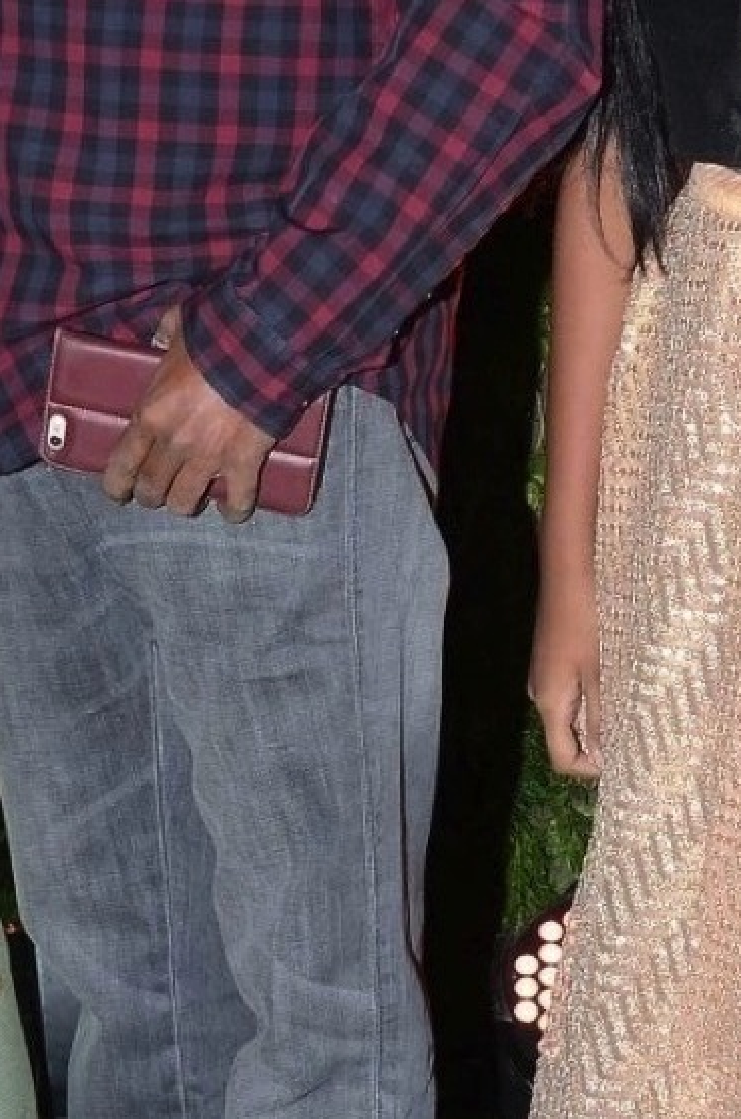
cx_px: 205
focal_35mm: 117
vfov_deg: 17.4
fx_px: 3628
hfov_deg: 11.6
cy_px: 276
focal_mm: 24
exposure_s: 1/125
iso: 500
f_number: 7.1
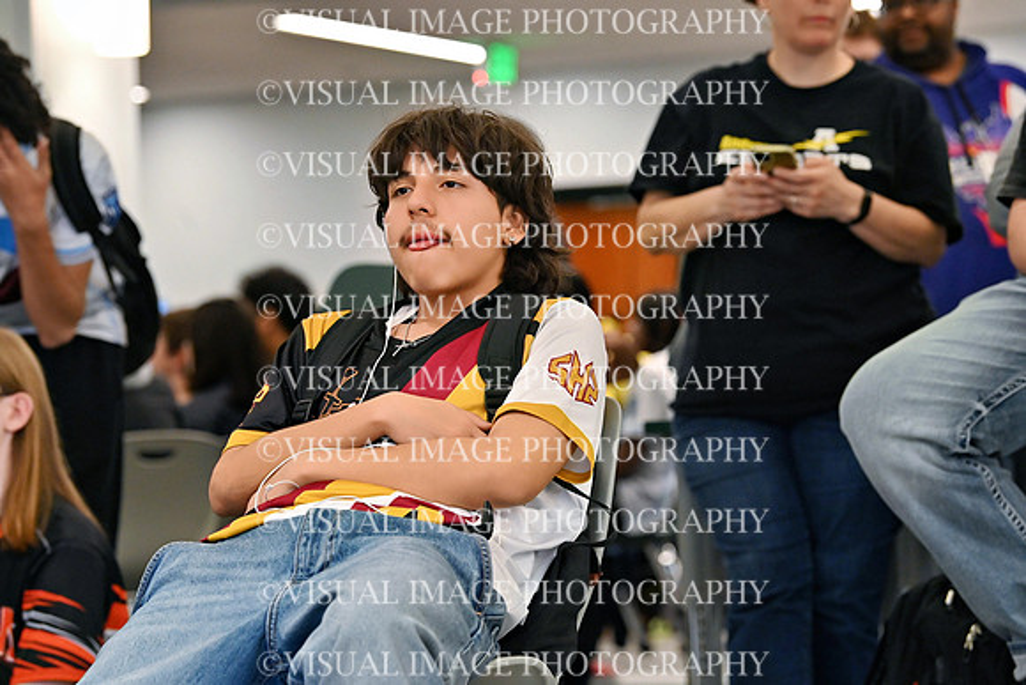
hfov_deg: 15.8
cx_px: 513
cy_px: 342
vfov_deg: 10.6
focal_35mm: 130
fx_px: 3706
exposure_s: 1/125
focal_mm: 130
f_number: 5
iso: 4000
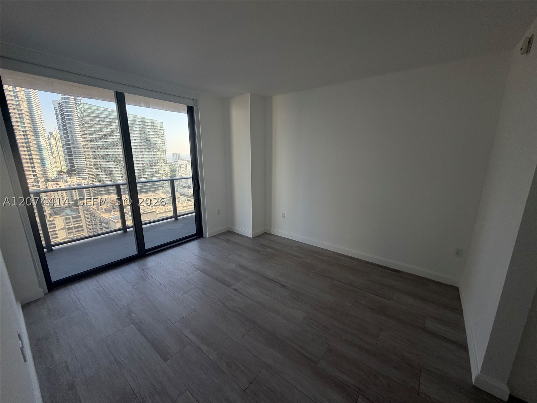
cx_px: 268
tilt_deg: -11.6
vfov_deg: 85.7
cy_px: 202
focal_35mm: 14
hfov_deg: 102.1
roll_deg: +0.5
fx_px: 217
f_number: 2.2
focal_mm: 2.22
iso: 50
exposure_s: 1/121
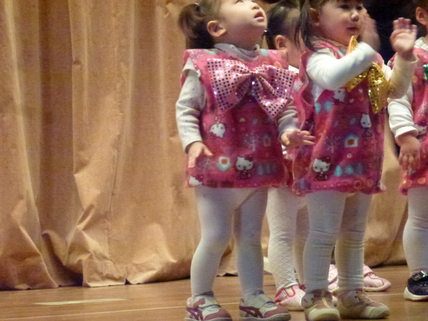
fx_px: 3079
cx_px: 214
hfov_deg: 8.0
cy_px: 160
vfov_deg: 6.0
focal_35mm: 249
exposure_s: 1/60
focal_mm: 44.5
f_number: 5.6
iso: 1600
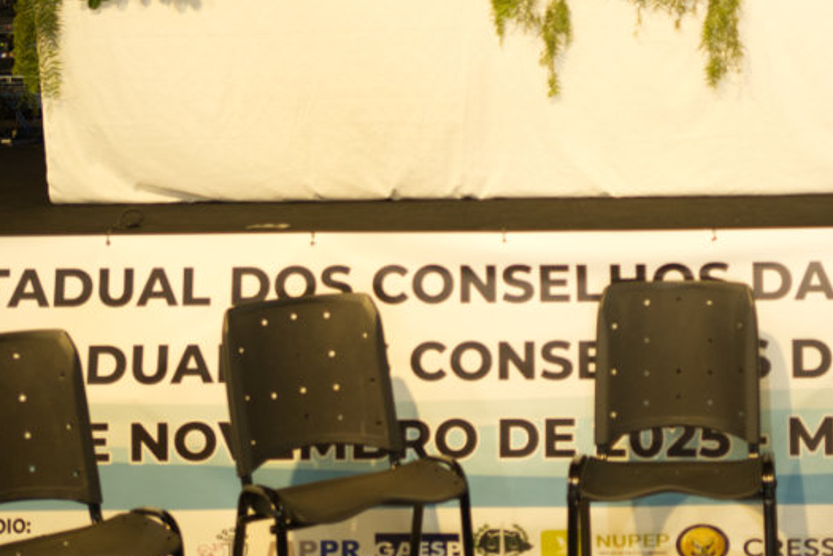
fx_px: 1851
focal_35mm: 80
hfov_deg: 24.8
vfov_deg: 16.6
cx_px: 714
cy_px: -29
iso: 1000
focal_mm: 35
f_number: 1.8
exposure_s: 1/100
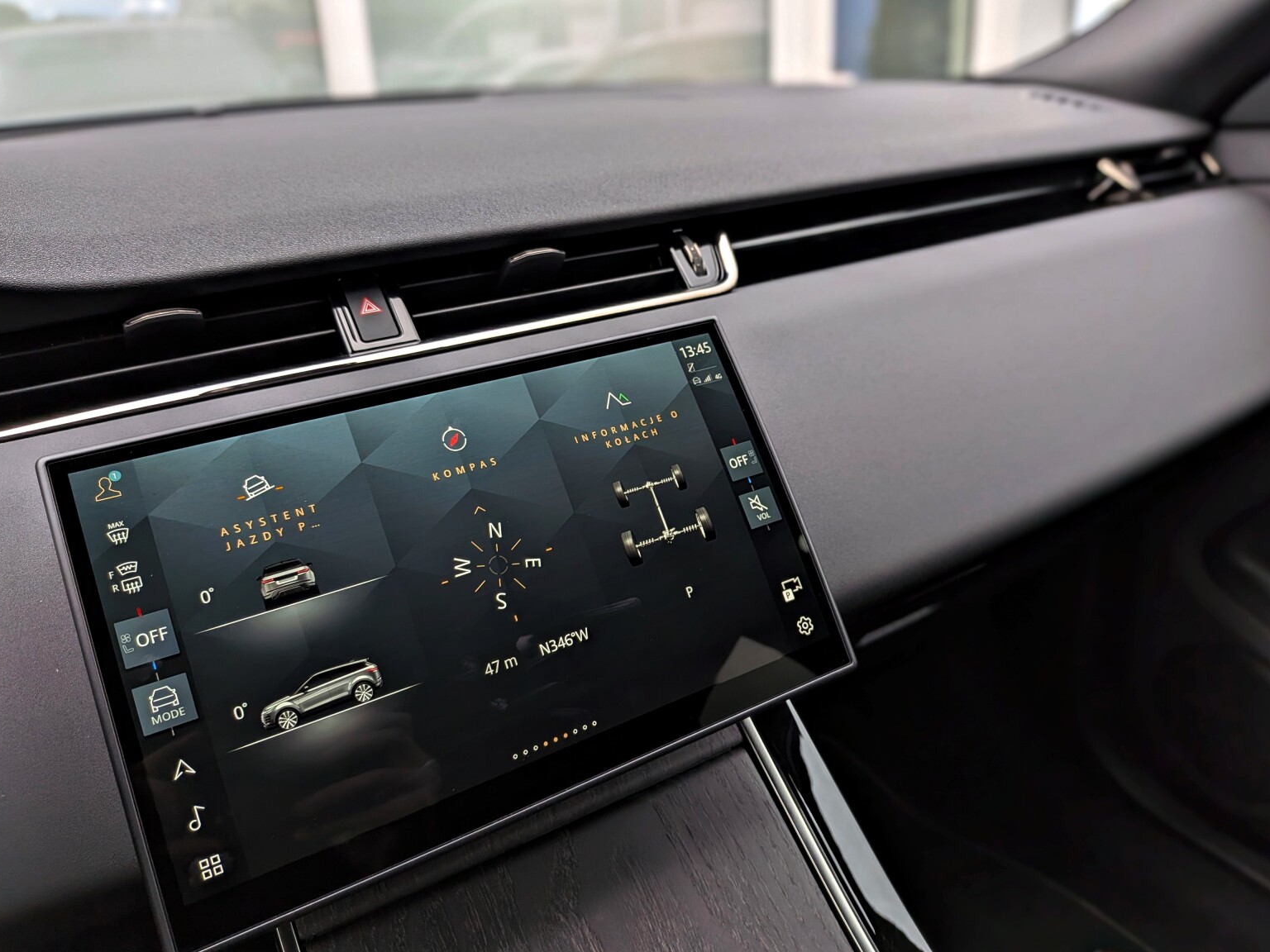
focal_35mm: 25
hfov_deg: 69.4
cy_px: 469
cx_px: 637
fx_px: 917
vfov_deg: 54.9
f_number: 1.7
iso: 40
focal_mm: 4.53
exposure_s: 1/130
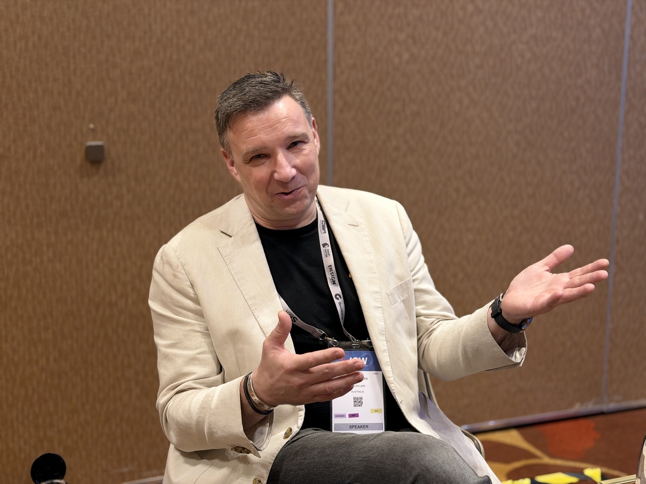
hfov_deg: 39.7
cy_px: 242
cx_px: 323
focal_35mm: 48
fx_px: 896
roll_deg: +1.0
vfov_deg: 30.3
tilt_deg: -10.3
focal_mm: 6.76
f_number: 1.78
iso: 125
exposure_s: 1/50
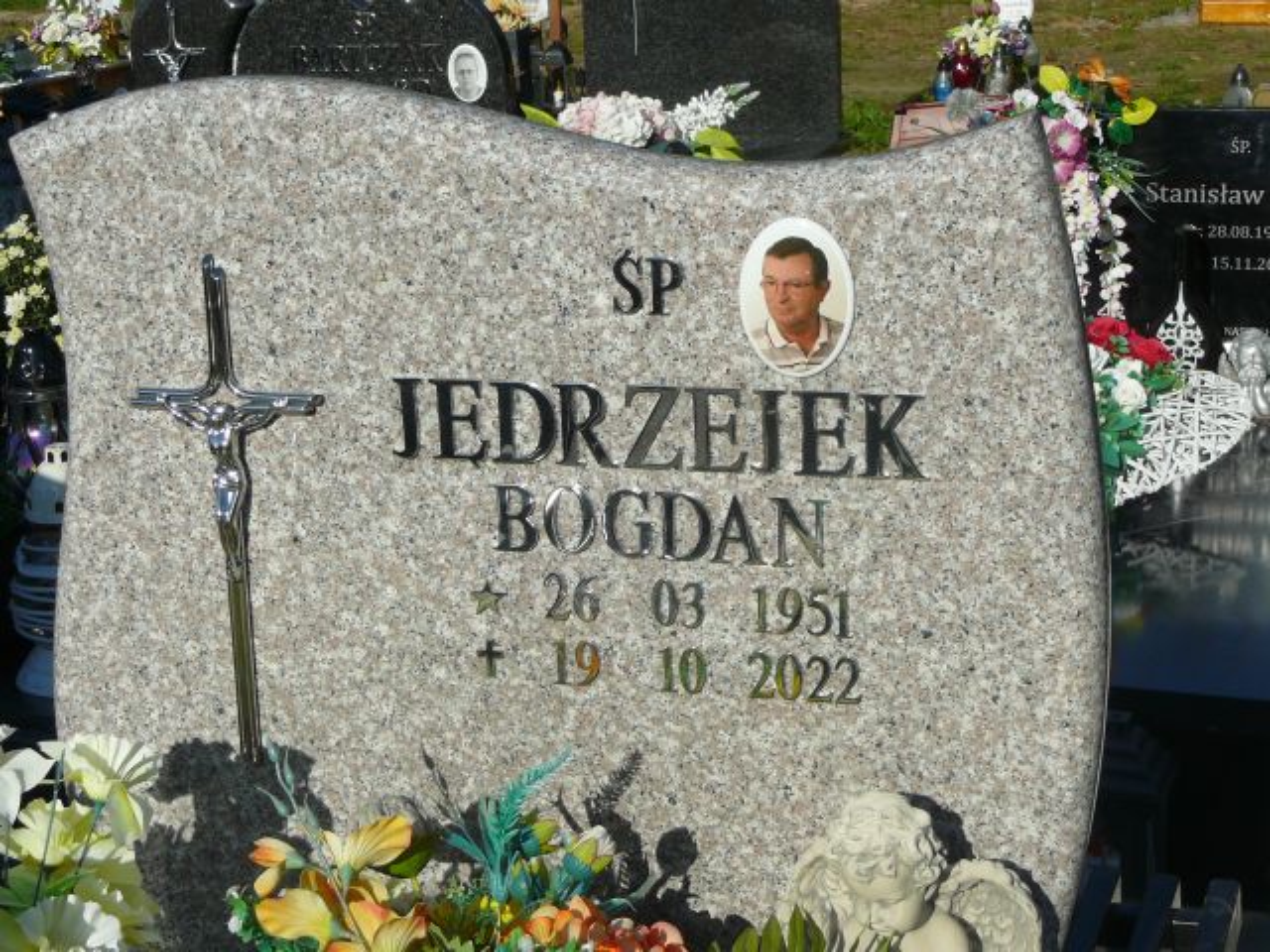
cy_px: 476
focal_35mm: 65
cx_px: 635
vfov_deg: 22.6
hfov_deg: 29.8
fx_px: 2385
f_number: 6.3
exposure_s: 1/500
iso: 80
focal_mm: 9.7
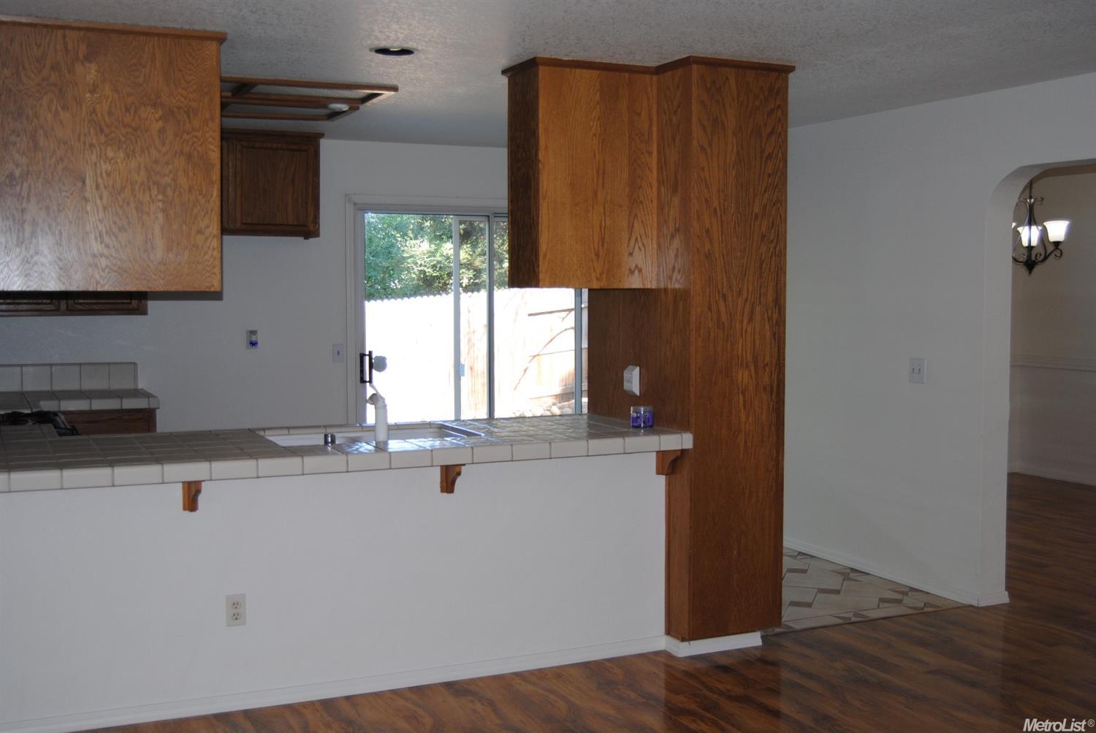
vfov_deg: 34.3
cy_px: 366
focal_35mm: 39
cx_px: 548
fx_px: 1188
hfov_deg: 49.5
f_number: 4
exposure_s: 1/60
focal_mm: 26
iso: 200
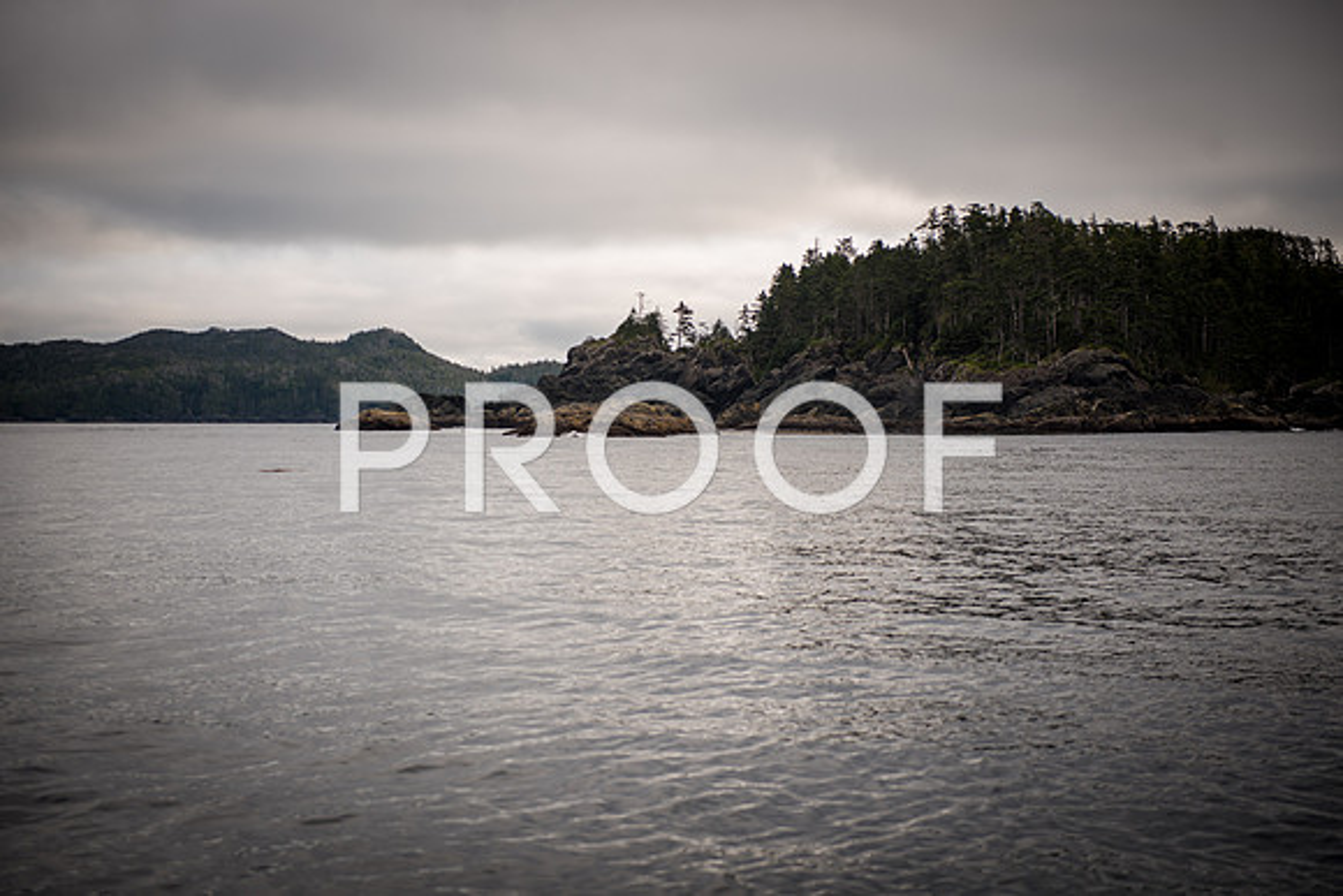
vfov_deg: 19.5
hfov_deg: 28.8
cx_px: 672
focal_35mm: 70
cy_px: 448
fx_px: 2612
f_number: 2.8
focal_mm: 70
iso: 100
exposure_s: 1/800
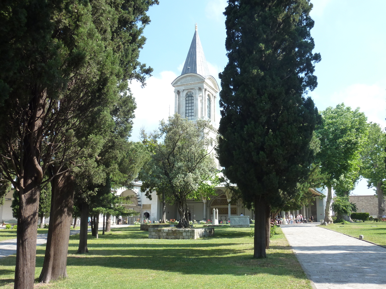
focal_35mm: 32
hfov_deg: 56.8
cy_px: 144
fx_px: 357
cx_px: 193
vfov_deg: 44.2
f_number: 4
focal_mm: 5.3
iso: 125
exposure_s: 1/320
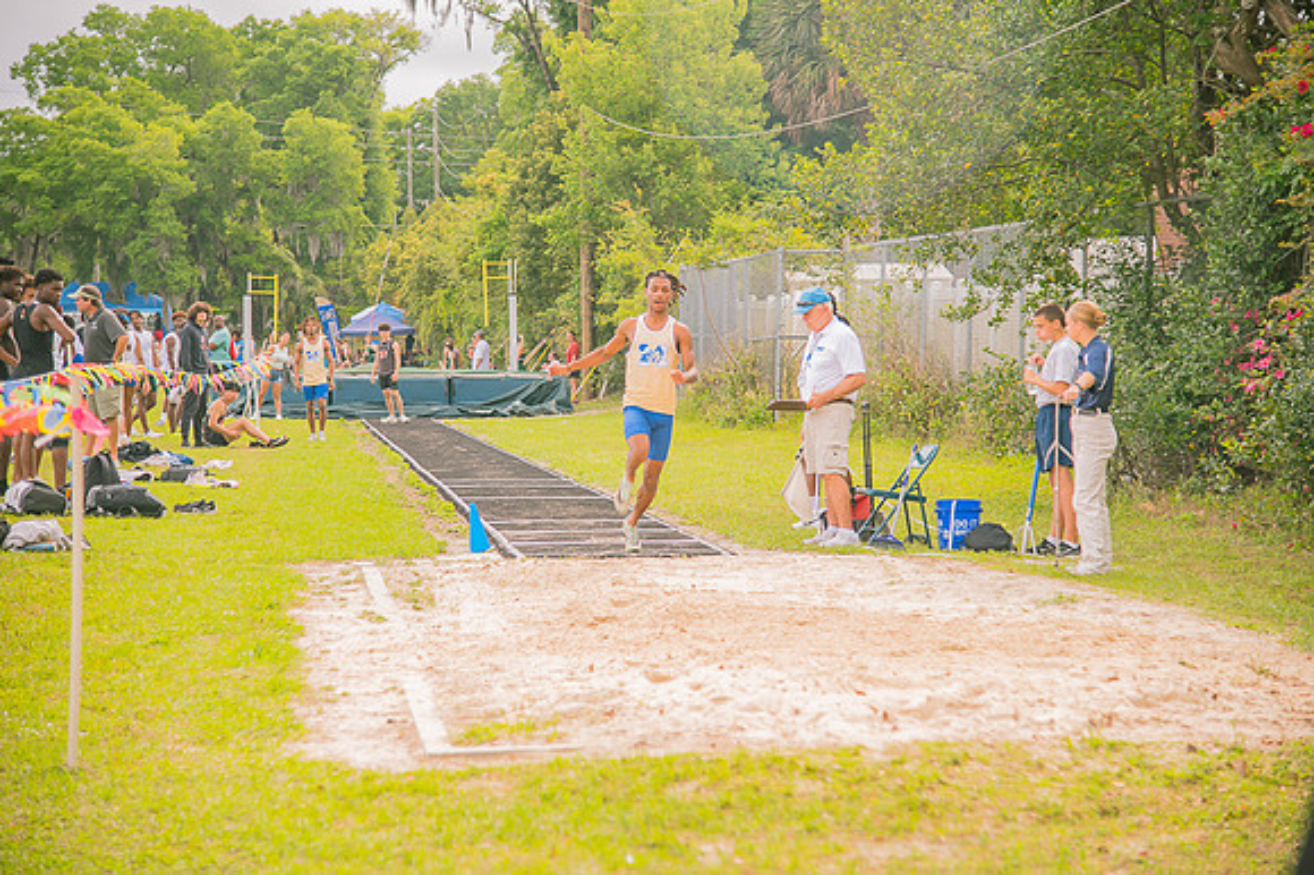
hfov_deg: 23.7
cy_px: 438
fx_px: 3137
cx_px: 657
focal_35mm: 86
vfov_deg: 15.9
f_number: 4
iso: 200
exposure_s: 1/200
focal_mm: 86
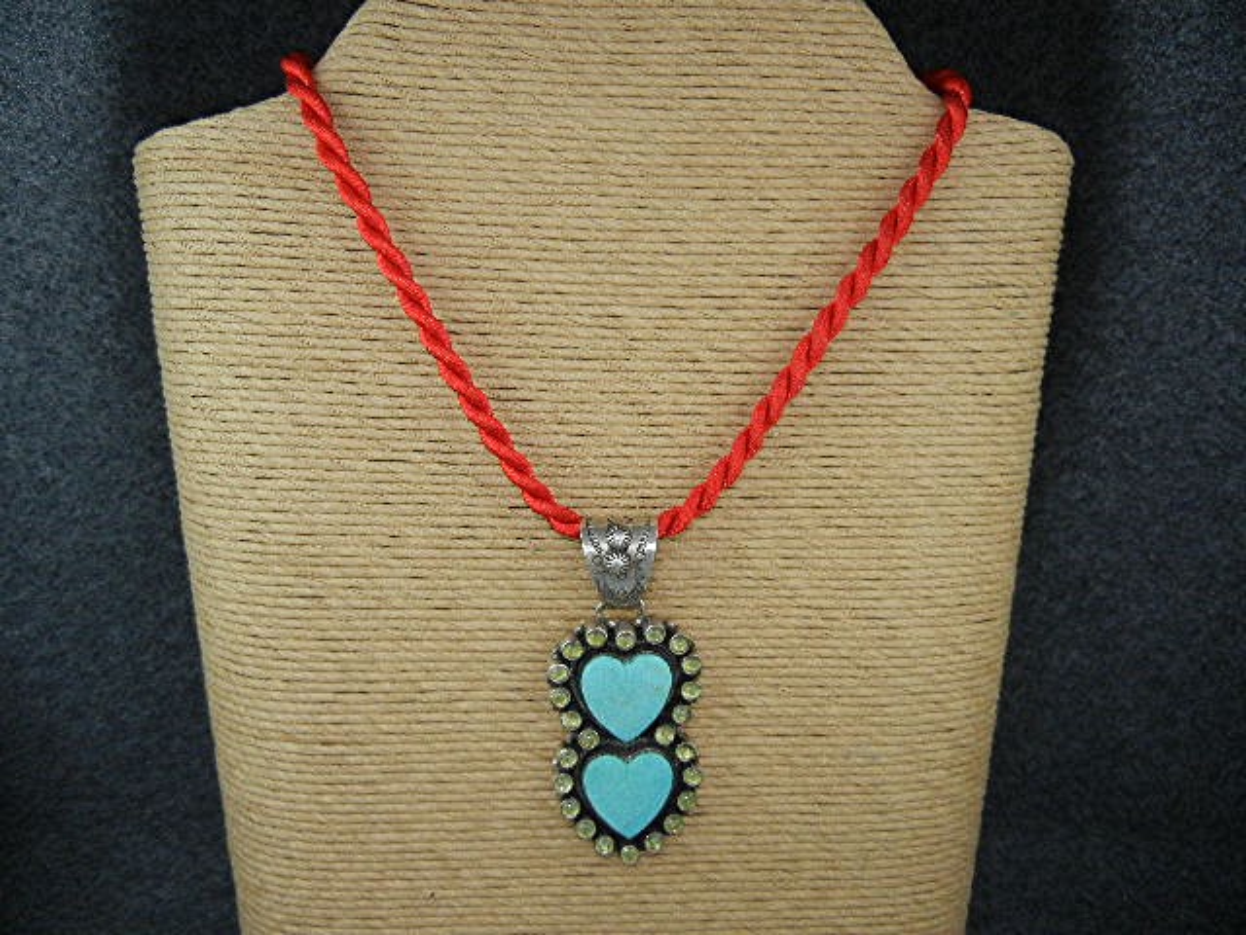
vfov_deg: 46.8
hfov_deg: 60.0
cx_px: 623
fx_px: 1080
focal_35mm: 30
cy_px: 468
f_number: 7
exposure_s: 1/30
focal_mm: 5.4
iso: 584
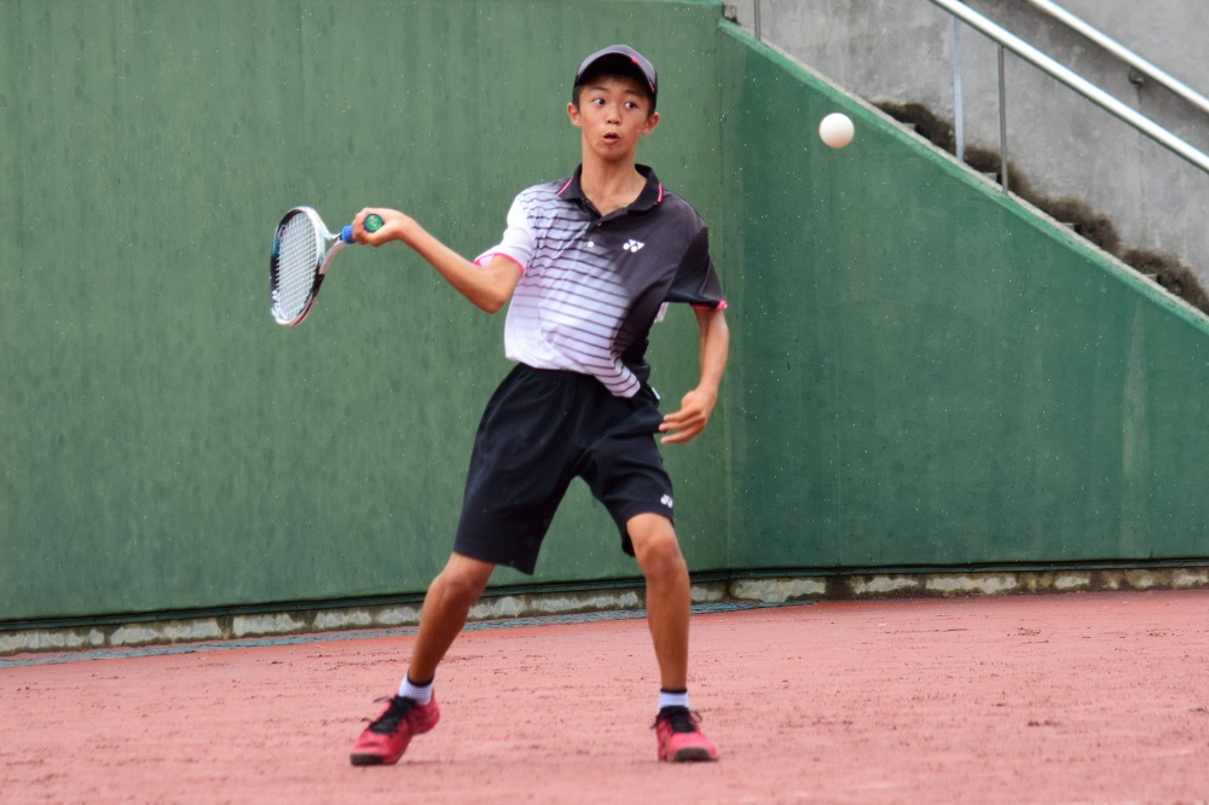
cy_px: 402
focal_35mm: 202
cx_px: 604
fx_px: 6798
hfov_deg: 10.2
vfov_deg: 6.8
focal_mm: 135
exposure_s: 1/1250
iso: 500
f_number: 4.8
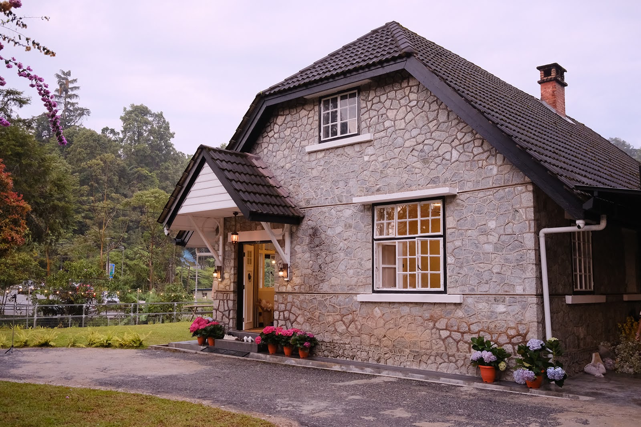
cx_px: 320
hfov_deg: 54.4
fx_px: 623
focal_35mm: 35
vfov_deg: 37.9
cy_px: 214
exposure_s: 1/500
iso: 2000
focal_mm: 23
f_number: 3.2
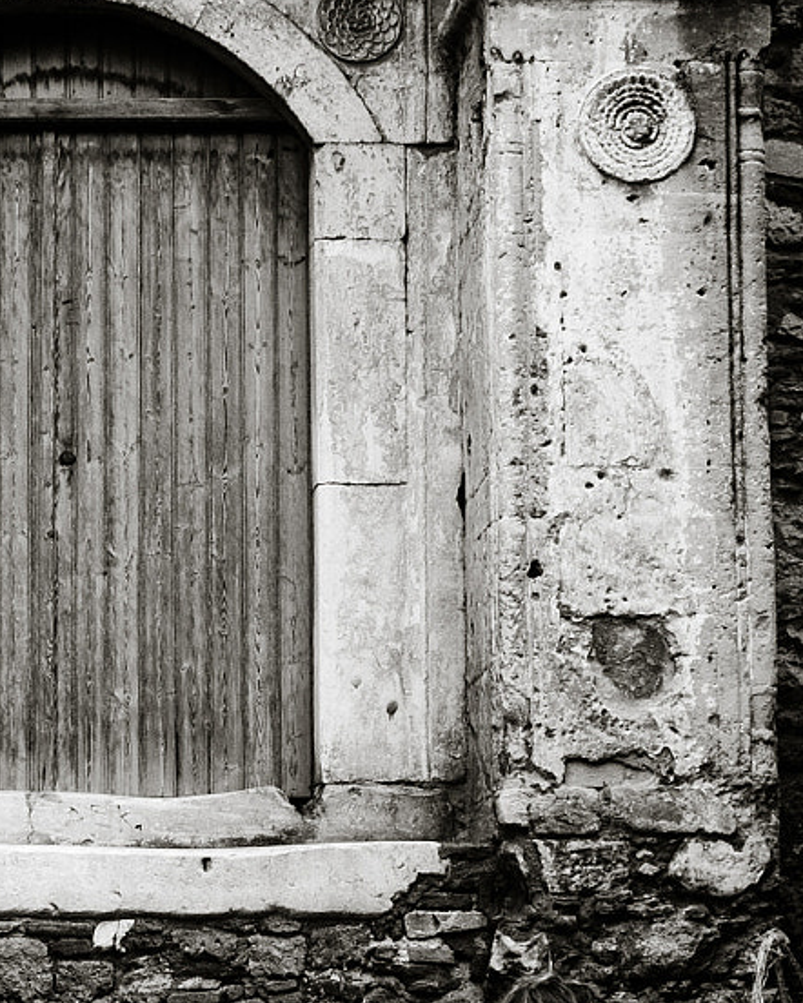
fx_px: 3385
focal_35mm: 114
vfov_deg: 16.8
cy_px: 600
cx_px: -8
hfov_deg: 13.3
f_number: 10
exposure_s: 1/100
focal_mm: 28
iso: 100
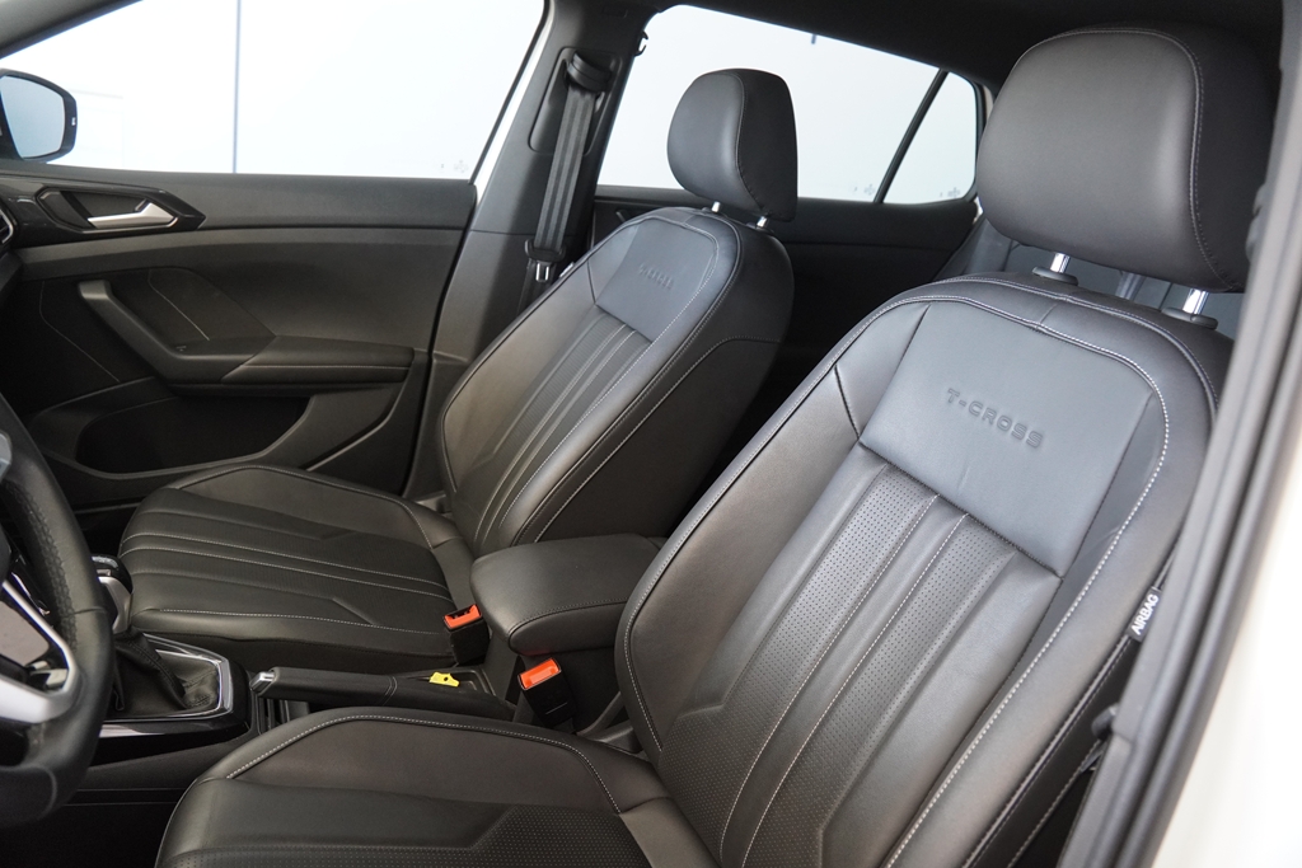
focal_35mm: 26
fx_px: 922
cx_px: 651
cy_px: 434
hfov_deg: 70.4
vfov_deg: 50.4
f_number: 3.5
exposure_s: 1/160
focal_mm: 17
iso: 1600
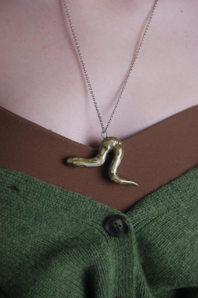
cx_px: 99
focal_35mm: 52
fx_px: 434
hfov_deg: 25.7
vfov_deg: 37.9
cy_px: 149
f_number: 5
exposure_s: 1/60
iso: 200
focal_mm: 35
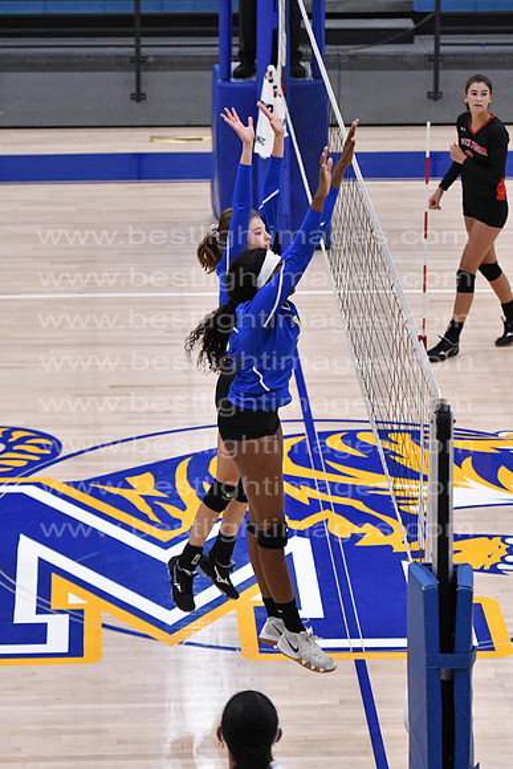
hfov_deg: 8.7
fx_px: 3364
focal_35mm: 158
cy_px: 384
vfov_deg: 13.0
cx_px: 256
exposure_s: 1/1250
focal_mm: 105
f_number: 3.2
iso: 6400
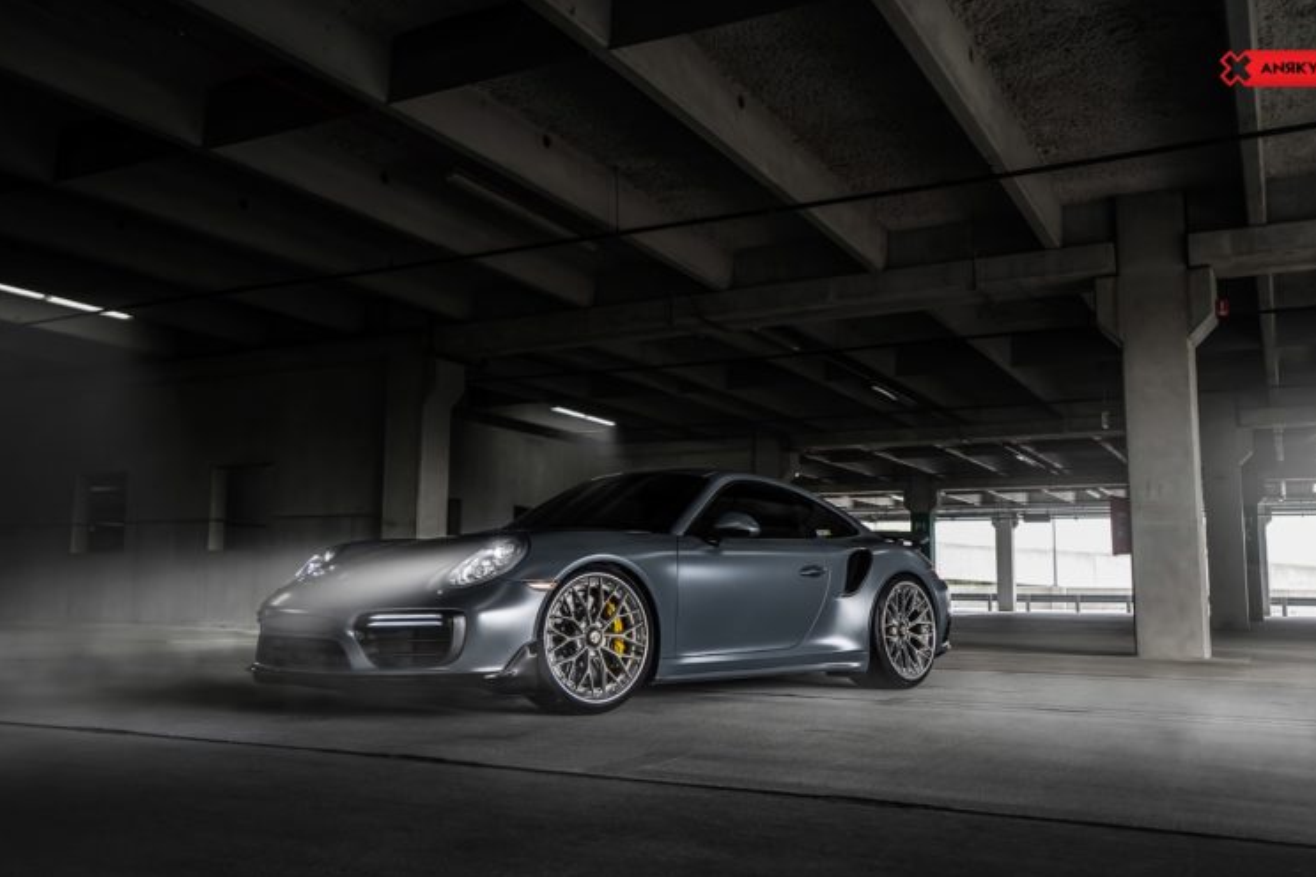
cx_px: 662
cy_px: 446
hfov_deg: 60.3
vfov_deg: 42.3
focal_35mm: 31
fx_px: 1133
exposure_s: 1/60
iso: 320
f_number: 4
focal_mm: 30
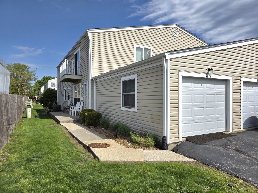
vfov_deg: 58.9
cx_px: 129
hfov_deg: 73.9
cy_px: 96
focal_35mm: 23
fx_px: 171
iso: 50
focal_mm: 6.3
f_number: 1.7
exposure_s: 1/10000
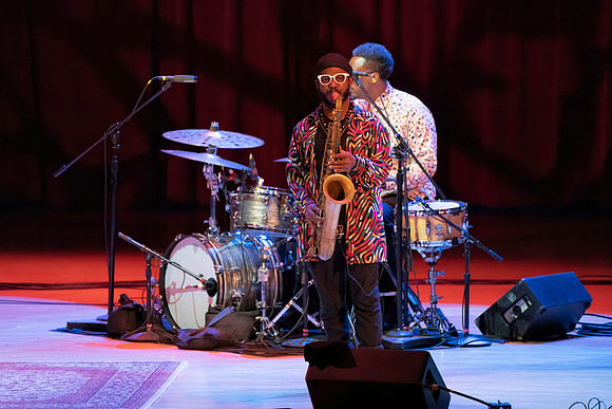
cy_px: 204
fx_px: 6801
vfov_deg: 3.4
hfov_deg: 5.2
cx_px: 306
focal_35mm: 400
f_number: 5.6
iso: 6400
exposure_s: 1/250
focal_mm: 400
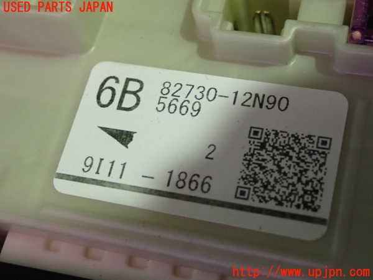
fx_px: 668
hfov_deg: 31.2
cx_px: 186
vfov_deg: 23.7
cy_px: 140
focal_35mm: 62
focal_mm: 11.09
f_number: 3.6
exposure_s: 1/40
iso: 800
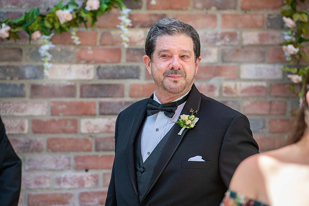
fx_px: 1717
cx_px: 154
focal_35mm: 200
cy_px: 103
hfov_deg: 10.3
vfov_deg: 6.9
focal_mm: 200
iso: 640
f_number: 4.5
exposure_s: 1/800
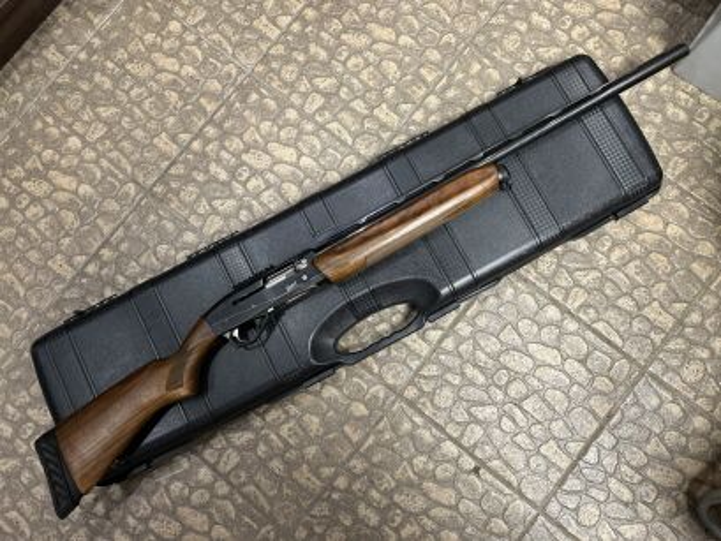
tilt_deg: -81.1
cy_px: 270
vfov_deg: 53.1
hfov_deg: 67.3
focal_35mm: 26
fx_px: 542
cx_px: 360
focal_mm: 5.7
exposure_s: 1/60
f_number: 1.5
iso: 125
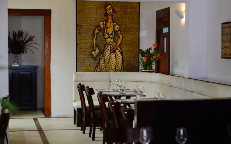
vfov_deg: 16.9
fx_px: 485
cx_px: 115
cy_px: 69
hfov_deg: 26.8
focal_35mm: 77
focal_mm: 50
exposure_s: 1/50
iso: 400
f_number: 2.2
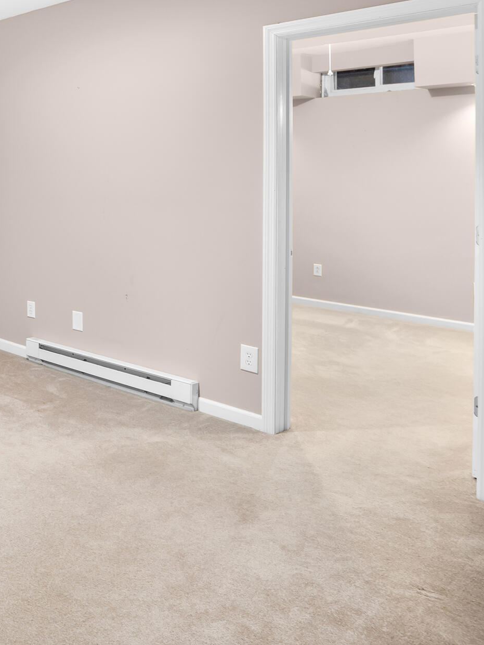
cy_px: 233
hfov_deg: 33.4
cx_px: -144
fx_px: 578
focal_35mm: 31
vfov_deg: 57.5
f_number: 4
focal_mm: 16
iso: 250
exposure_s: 1/8
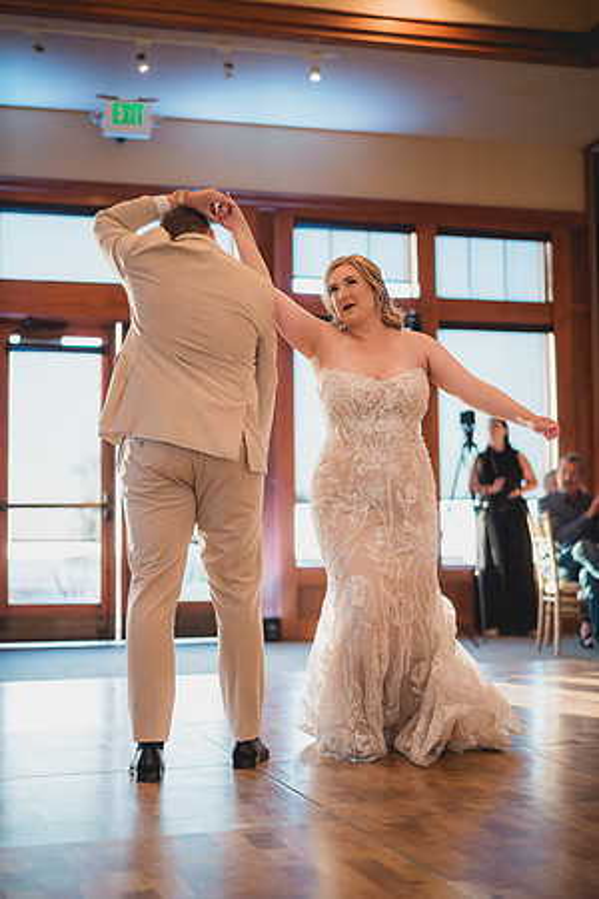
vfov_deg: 39.6
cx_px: 300
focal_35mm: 50
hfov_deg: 27.0
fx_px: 1248
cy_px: 450
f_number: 1.4
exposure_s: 1/1250
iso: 1250
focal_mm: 50
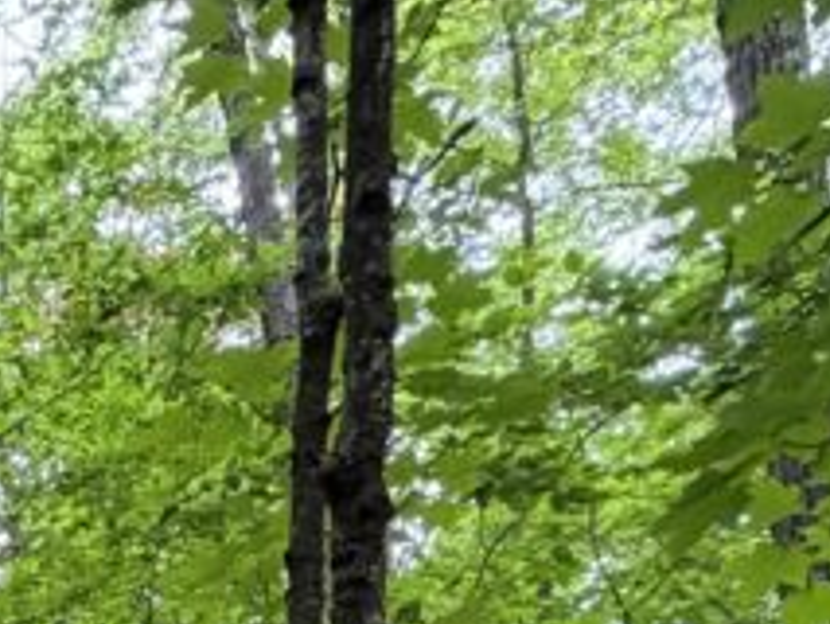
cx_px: -563
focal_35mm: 70
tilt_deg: +7.4
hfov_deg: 21.1
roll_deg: -0.7
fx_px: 1679
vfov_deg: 16.3
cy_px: 1244
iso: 320
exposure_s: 1/60
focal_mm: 2.22
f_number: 2.2
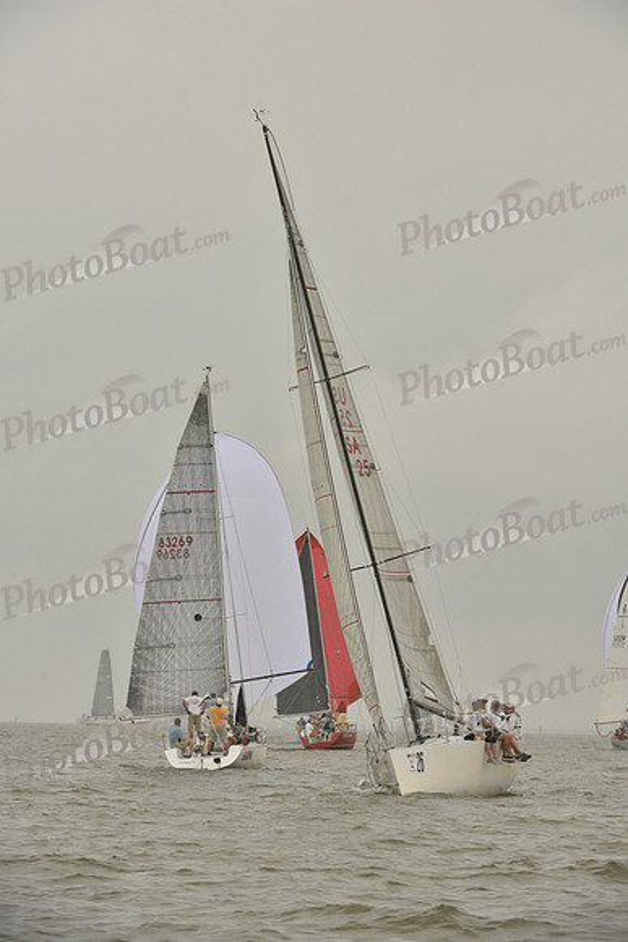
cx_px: 314
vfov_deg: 9.4
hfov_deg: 6.2
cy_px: 471
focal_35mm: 220
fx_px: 5753
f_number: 10
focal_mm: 220
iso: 400
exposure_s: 1/800
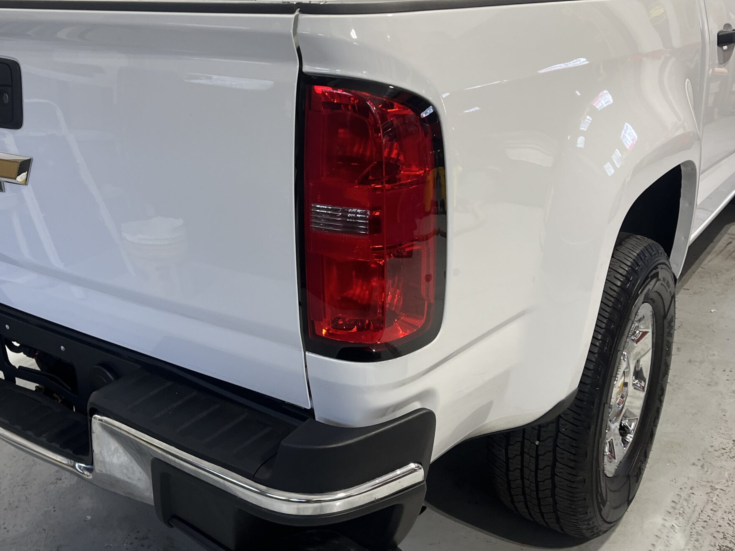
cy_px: 221
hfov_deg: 48.8
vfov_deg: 37.6
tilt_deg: -16.2
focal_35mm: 38
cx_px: 318
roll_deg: +1.4
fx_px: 807
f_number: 1.6
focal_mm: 5.1
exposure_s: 1/120
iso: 100
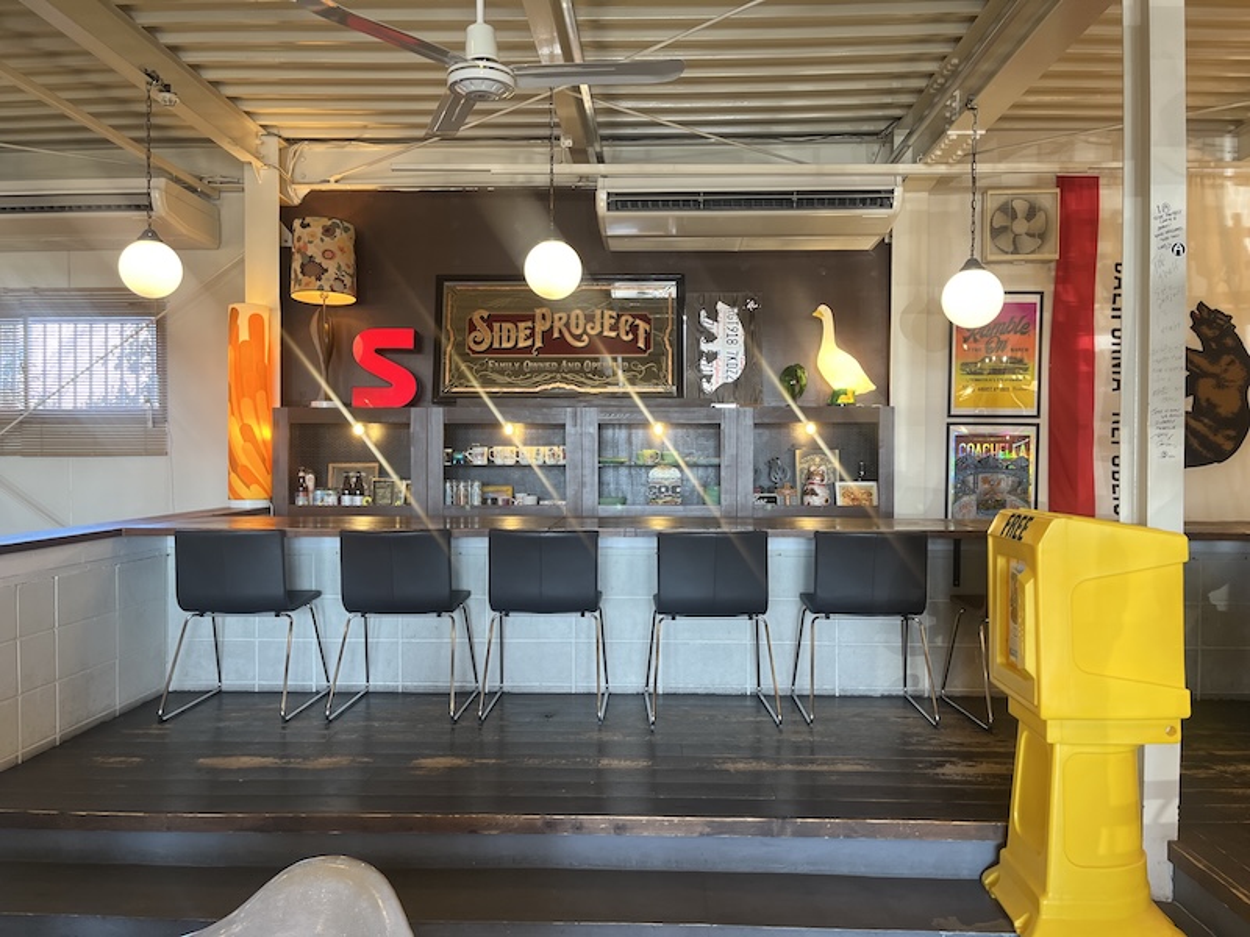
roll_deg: -0.2
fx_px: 939
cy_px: 468
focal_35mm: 26
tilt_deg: -1.0
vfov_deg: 53.1
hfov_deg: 67.3
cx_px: 625
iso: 80
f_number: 1.6
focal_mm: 5.1
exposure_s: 1/60
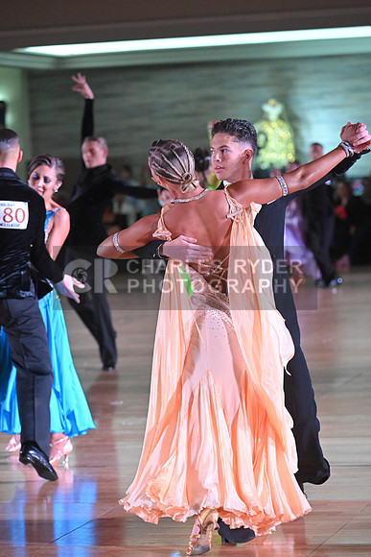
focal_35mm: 140
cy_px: 278
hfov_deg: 9.8
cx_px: 186
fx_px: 2163
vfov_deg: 14.7
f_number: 5
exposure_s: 1/400
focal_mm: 140
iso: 5000
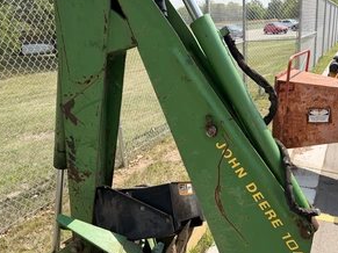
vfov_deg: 42.6
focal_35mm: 33
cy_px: 156
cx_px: 187
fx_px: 322
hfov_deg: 55.3
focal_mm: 6.76
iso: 80
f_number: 1.78
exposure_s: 1/2525
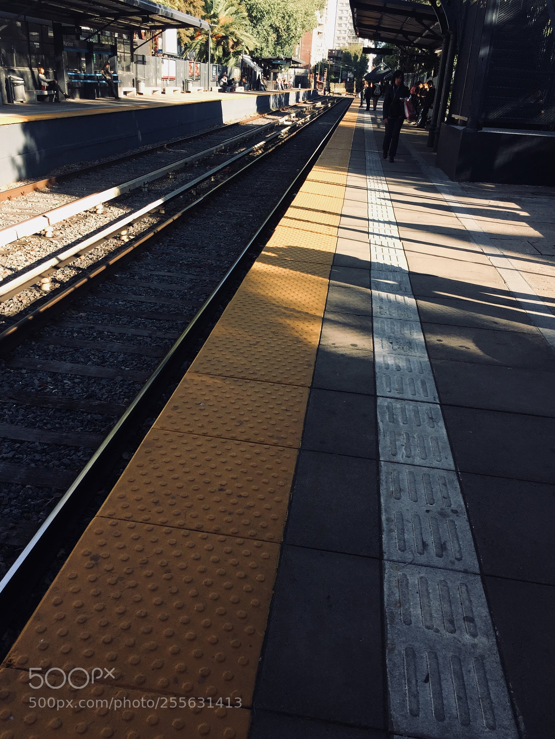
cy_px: 370
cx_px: 278
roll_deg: -3.4
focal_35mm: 29
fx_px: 620
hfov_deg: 48.2
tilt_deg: -24.3
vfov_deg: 61.7
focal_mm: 4.15
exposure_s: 1/384
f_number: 2.2
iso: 32
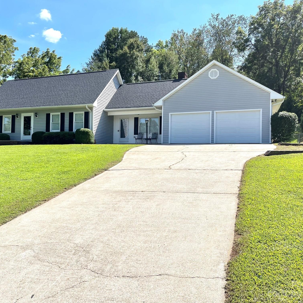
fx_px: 307
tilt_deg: +1.4
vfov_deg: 52.5
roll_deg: -0.5
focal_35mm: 31
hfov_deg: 52.2
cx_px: 122
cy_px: 150
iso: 32
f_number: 1.6
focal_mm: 5.1
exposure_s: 1/3559
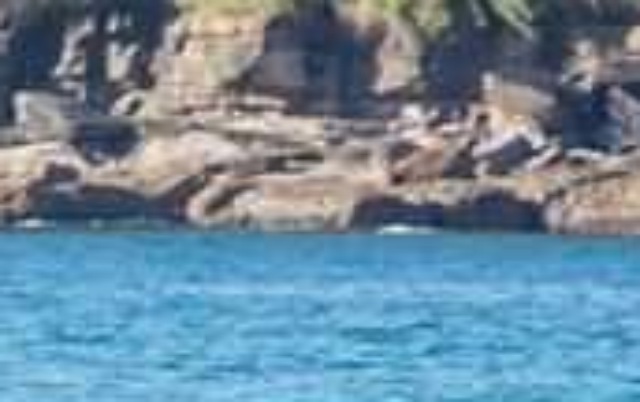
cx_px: -324
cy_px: 657
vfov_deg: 0.6
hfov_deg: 1.0
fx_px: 35960
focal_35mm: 2059
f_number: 18
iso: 100
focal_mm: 400
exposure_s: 1/30
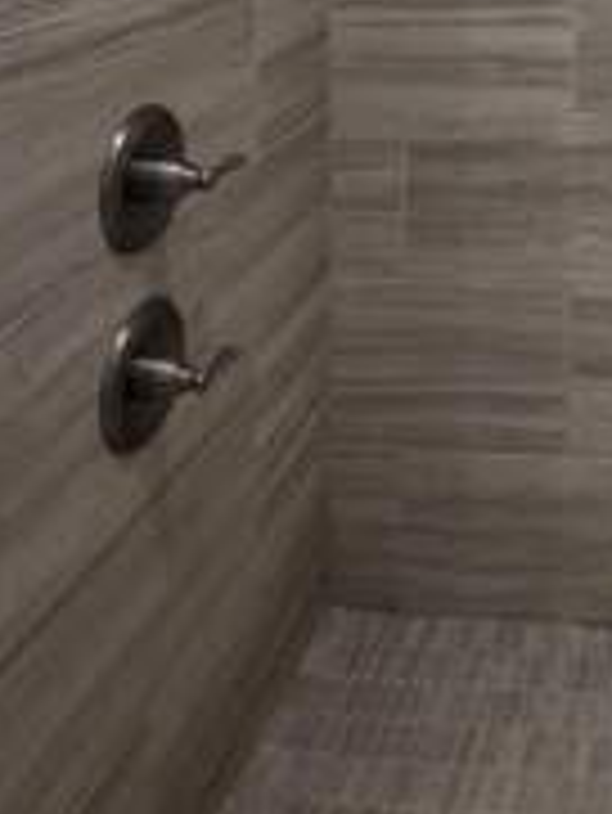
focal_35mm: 46
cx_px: 670
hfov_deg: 28.7
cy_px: -148
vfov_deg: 33.8
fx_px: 1083
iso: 160
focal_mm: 2.2
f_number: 1.9
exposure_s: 1/60
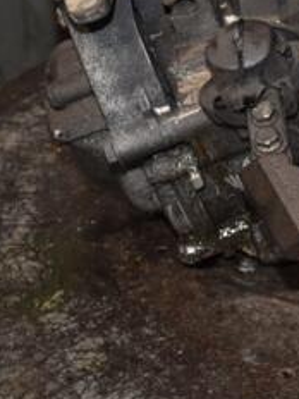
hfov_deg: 14.5
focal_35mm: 97
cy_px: 74
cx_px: 400
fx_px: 1117
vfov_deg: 20.0
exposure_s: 1/60
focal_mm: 26
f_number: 5
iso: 800
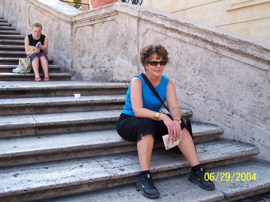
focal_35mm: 38
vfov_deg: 37.7
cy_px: 101
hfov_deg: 49.0
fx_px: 296
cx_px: 135
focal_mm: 8
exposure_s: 1/350
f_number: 2.8
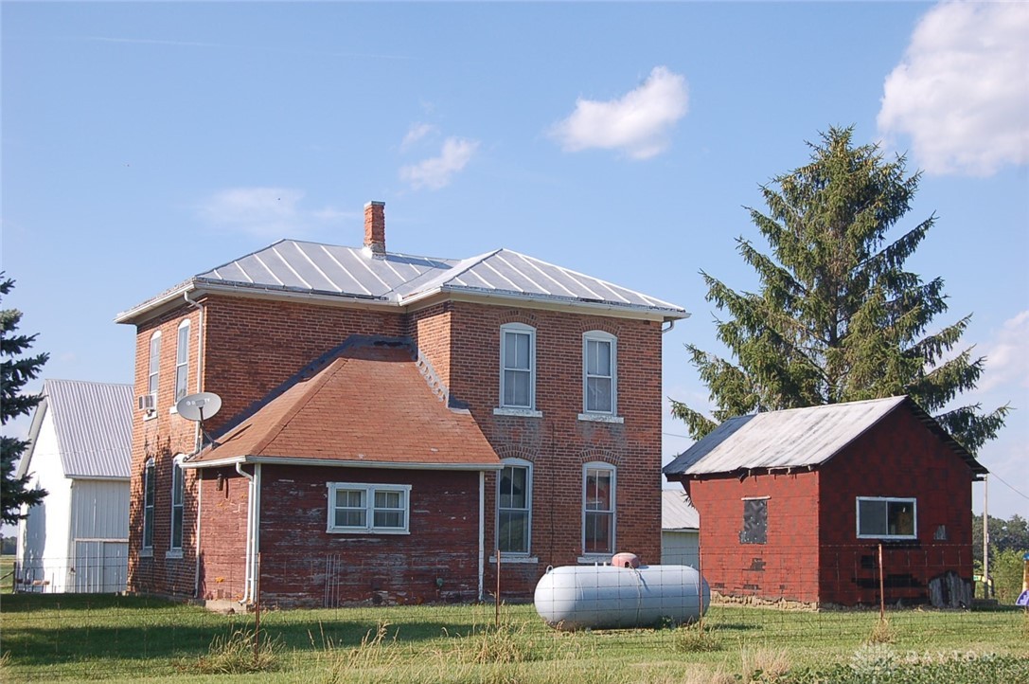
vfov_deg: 23.7
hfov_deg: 35.1
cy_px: 342
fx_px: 1627
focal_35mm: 57
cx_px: 514
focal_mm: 38
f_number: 8
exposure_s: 1/250
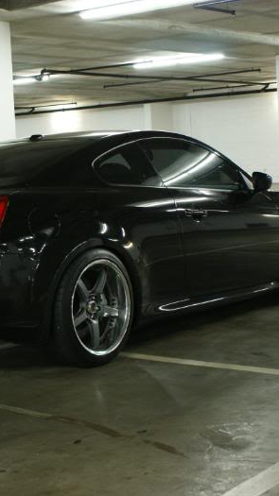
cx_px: 93
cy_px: 250
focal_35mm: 67
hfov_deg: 17.9
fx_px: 882
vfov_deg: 31.4
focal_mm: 28
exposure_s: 1/4
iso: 400
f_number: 4.5
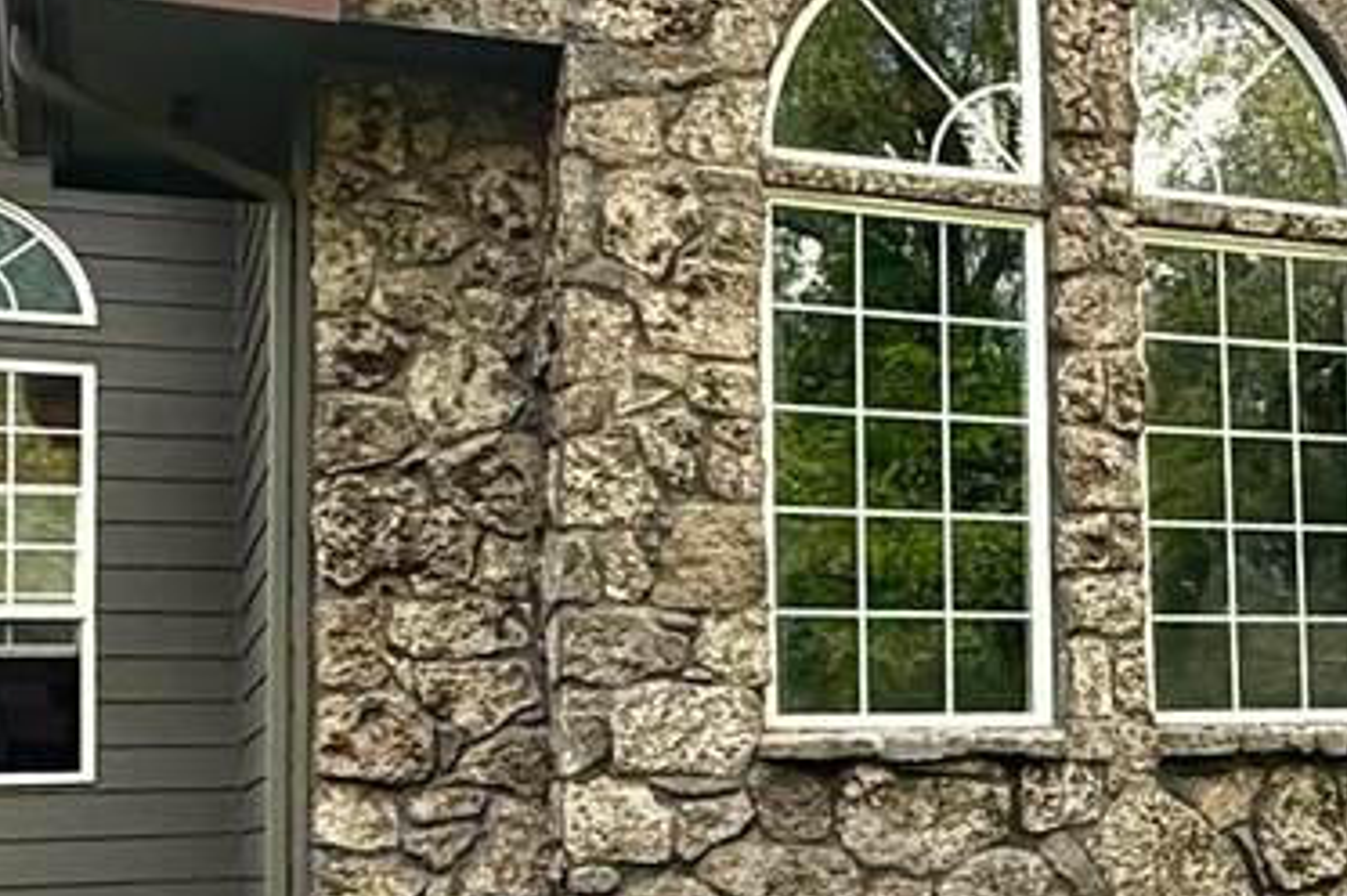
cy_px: 341
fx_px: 1869
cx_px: 1087
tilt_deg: +4.9
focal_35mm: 50
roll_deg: -1.1
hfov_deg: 38.1
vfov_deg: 26.9
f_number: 2.2
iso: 64
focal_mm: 2.22
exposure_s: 1/427
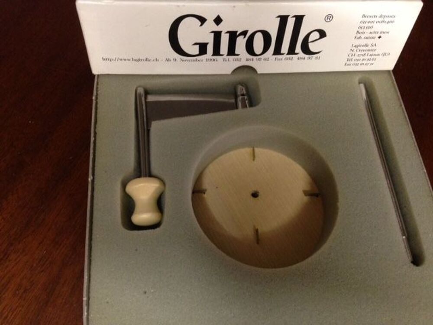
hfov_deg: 55.4
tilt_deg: -64.2
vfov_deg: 42.9
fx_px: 413
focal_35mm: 33
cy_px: 162
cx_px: 216
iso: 250
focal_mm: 4.12
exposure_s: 1/20
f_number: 2.4
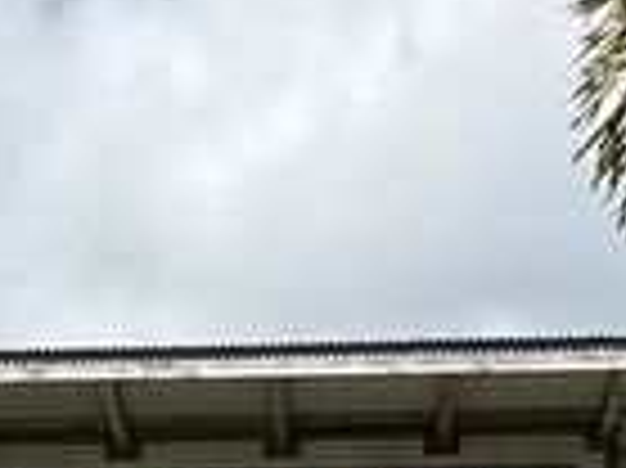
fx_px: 1861
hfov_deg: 19.0
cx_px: 207
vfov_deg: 13.3
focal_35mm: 103
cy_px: 756
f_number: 2.2
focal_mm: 2.22
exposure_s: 1/1901
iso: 50
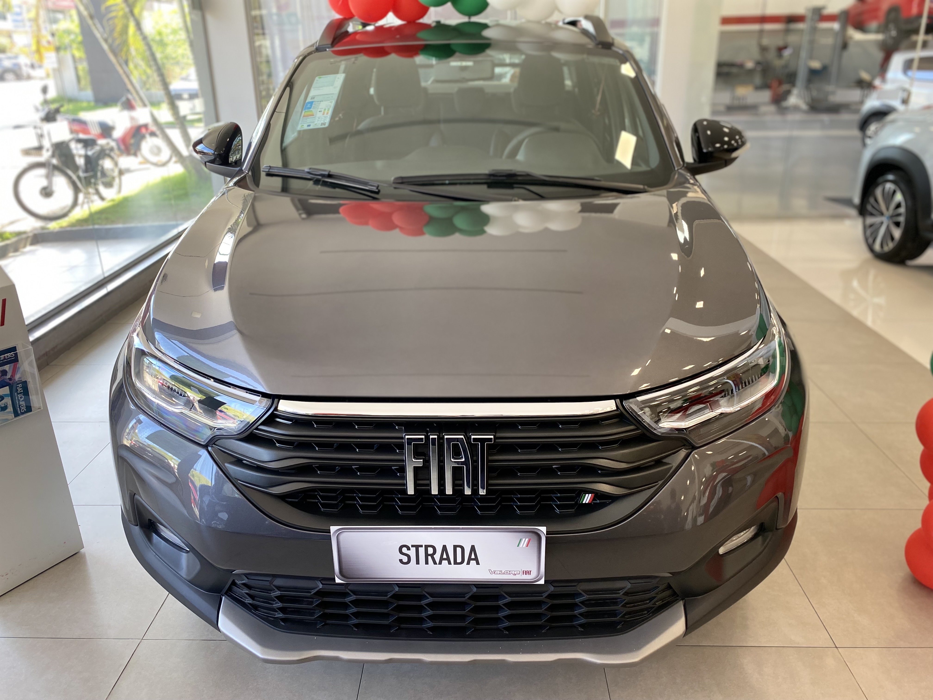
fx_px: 701
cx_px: 466
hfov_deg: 67.3
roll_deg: +1.0
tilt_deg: -23.3
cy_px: 350
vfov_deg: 53.1
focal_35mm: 26
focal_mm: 4.25
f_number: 1.8
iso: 125
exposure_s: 1/121
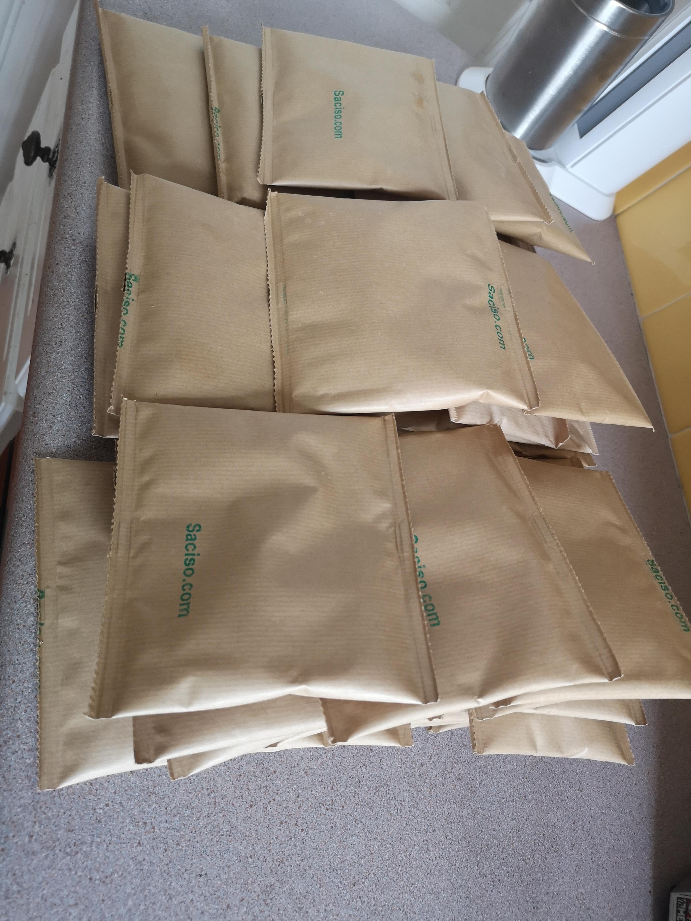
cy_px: 460
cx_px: 346
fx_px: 719
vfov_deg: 65.3
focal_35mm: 27
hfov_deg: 51.4
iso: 320
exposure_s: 1/33.3
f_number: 1.8
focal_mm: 5.58
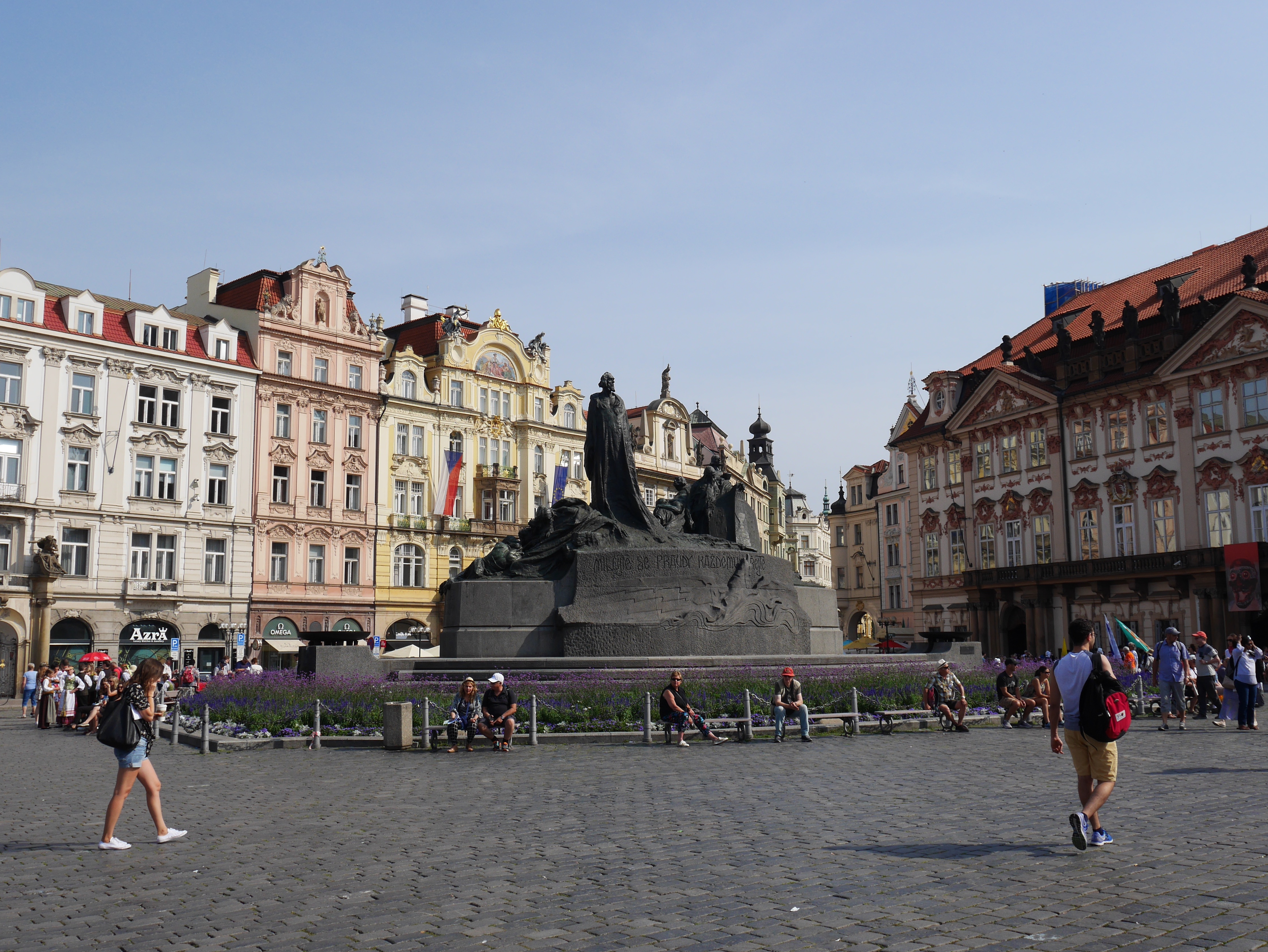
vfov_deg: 43.0
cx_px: 642
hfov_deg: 55.3
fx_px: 1209
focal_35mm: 33
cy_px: 482
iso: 200
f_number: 9
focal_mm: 16
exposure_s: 1/640
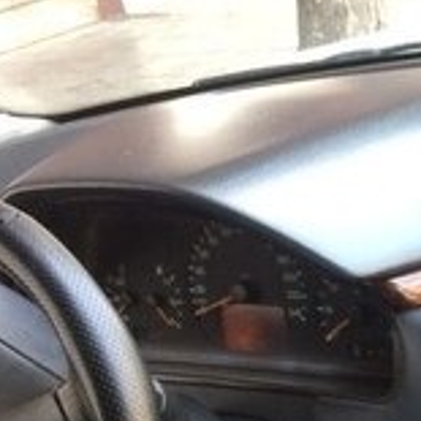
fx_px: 1500
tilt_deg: -30.5
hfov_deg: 14.7
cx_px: 668
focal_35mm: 109
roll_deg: +9.2
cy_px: 566
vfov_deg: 15.2
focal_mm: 4.15
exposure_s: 1/33
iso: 50
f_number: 2.2
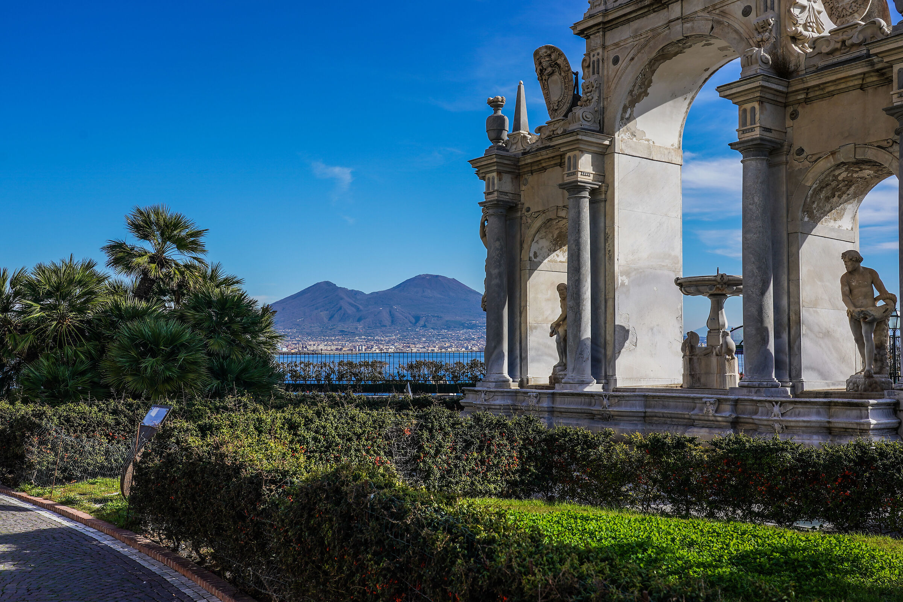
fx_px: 878
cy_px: 301
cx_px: 452
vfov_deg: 37.9
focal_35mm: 35
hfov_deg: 54.4
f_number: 9
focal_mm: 35
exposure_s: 1/200
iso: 100
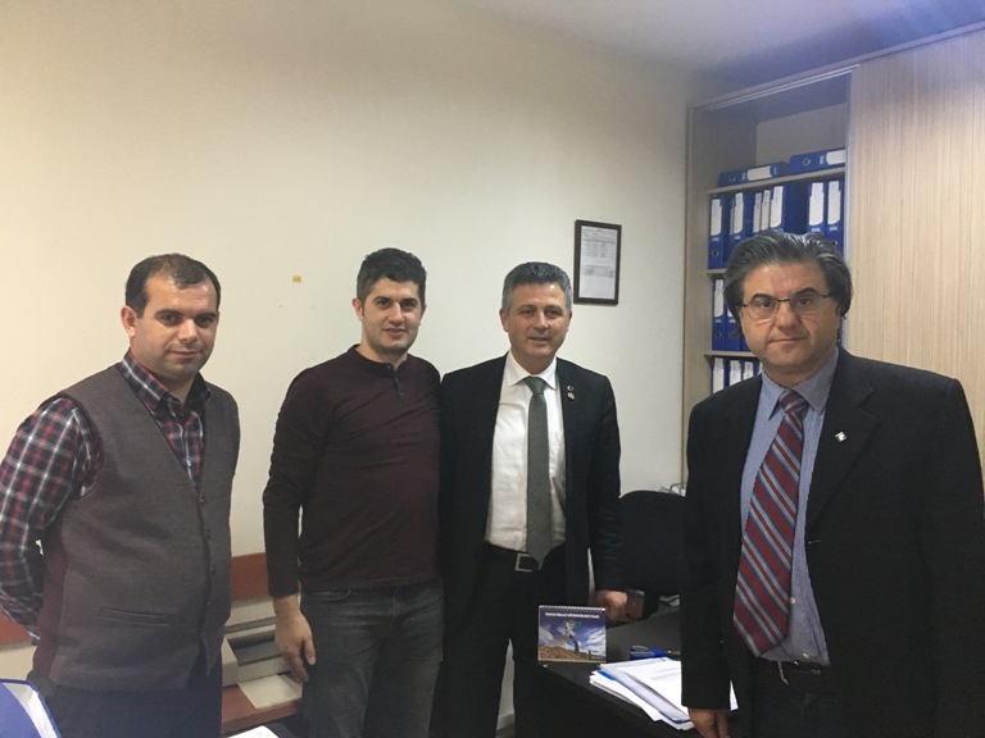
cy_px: 369
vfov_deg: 48.2
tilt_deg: -0.3
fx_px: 825
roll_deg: -0.4
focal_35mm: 29
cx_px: 492
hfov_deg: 61.7
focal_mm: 4.15
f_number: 2.2
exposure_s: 1/25
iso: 200
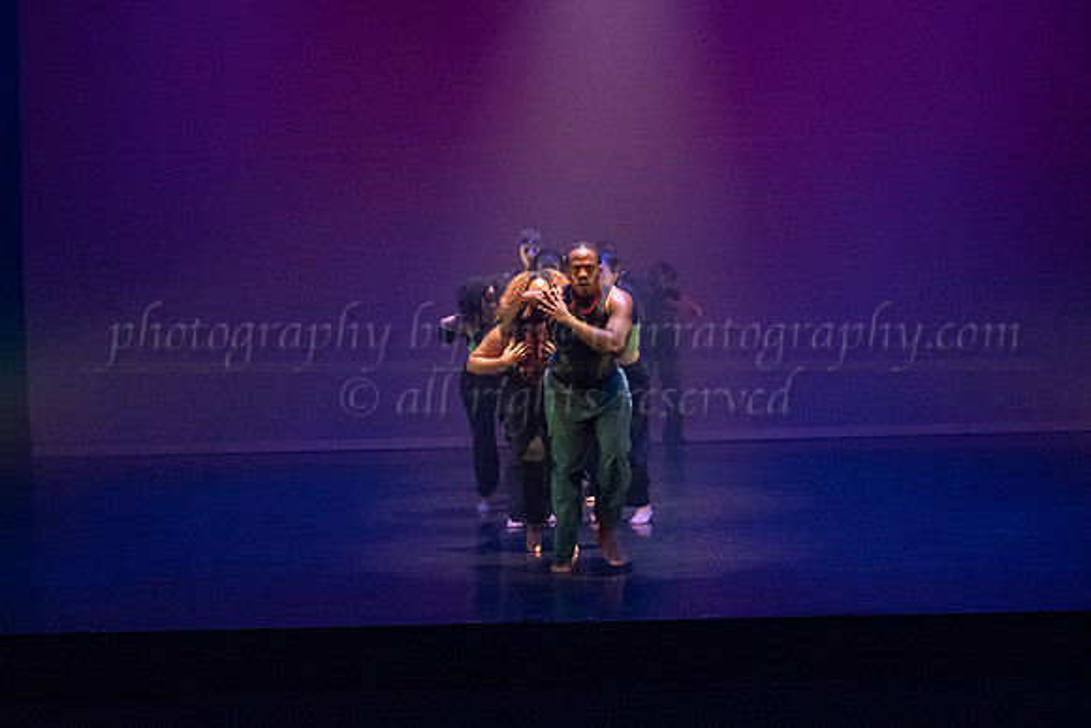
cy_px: 380
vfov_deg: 16.9
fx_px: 2443
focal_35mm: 81
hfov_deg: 25.2
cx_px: 551
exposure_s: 1/400
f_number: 3.5
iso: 4000
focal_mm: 51
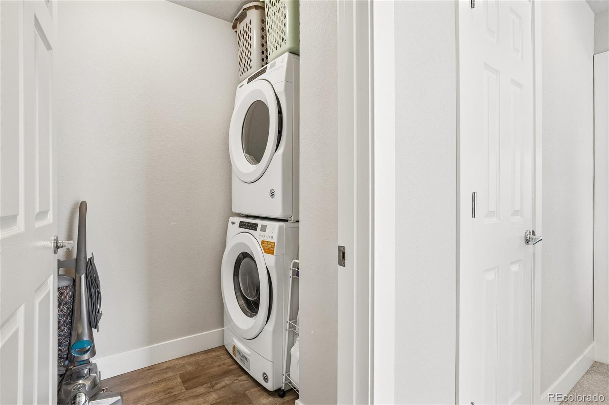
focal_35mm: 16
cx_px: 304
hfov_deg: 95.0
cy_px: 202
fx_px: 279
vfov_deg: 72.0
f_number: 8
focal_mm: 11
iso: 400
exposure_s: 1/30
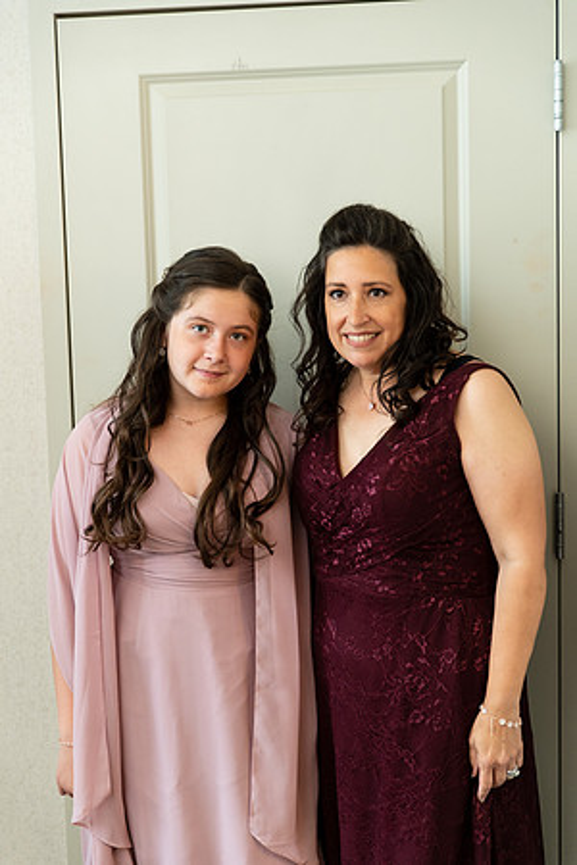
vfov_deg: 36.2
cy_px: 432
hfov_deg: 24.6
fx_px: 1322
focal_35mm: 55
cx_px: 288
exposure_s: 1/160
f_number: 2.8
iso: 2000
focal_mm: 55
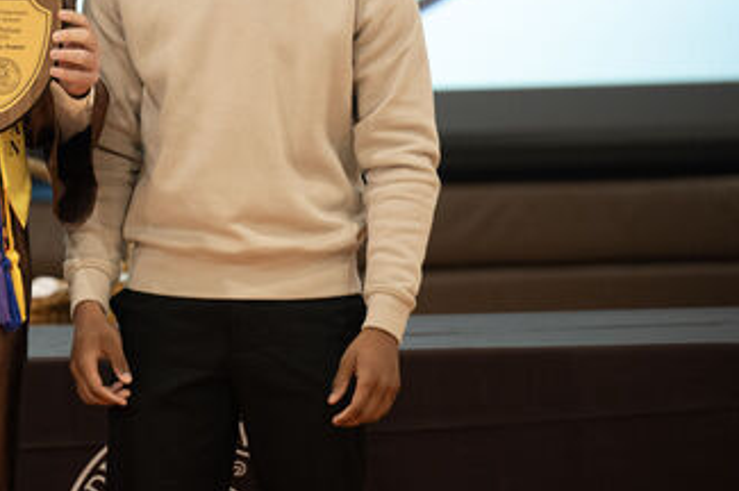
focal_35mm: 322
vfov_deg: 4.3
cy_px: 70
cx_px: 94
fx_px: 6603
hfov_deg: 6.4
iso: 1600
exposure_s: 1/100
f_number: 3.2
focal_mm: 170
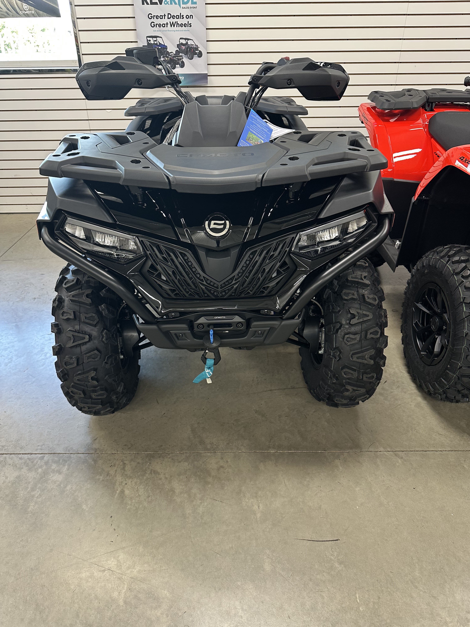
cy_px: 314
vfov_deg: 71.6
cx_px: 235
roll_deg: +0.4
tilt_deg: -31.1
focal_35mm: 24
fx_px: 434
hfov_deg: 56.8
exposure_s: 1/60
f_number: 1.78
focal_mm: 6.86
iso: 160
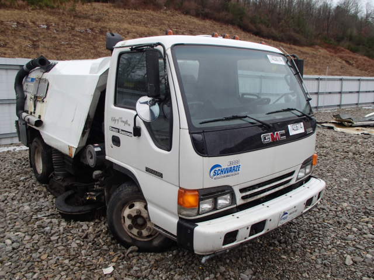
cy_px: 140
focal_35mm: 28
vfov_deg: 49.7
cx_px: 187
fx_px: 303
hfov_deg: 63.4
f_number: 3.9
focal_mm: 5
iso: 100
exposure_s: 1/100
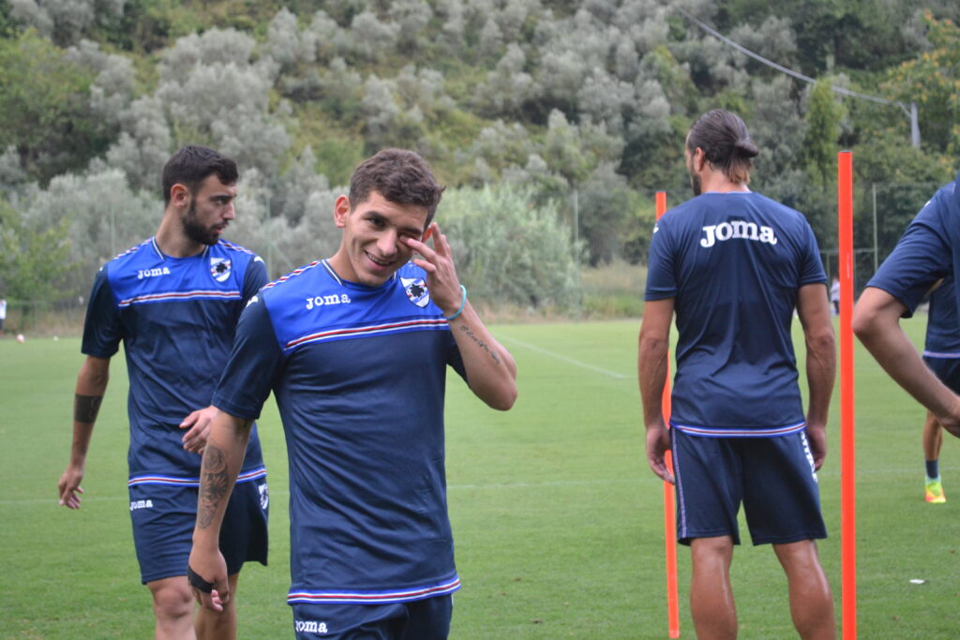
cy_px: 320
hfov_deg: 26.0
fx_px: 2080
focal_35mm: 78
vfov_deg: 17.5
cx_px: 480
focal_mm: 52
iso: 1250
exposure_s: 1/500
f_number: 5.6
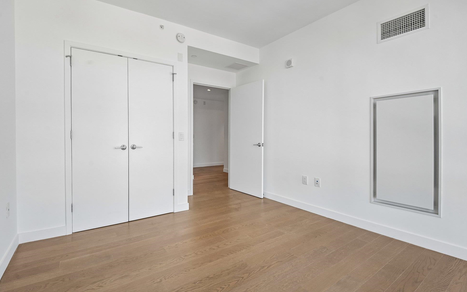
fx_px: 191
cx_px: 224
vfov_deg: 74.7
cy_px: 157
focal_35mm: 15
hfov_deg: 101.4
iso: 400
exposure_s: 1/80
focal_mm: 14
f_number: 7.1
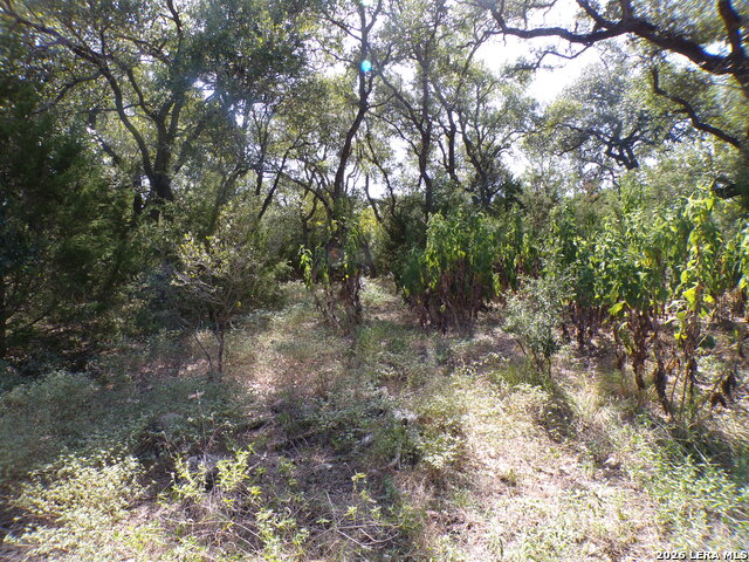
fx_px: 519
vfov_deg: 56.8
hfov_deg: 71.6
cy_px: 281
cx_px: 374
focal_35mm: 24
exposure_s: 1/140
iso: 100
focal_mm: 4.3
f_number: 4.4
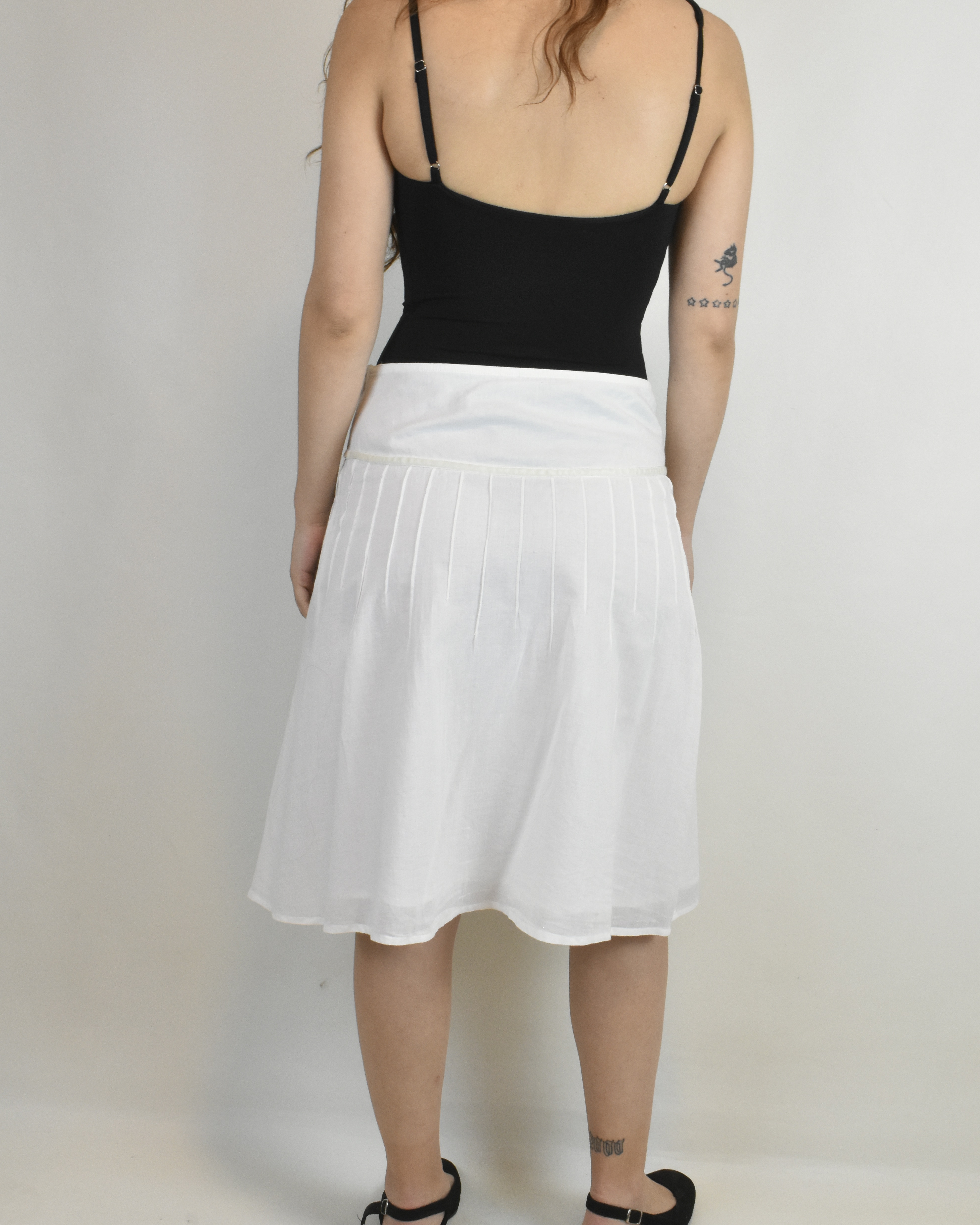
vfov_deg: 38.8
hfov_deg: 31.5
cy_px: 589
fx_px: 1740
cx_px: 488
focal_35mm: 48
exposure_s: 1/40
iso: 1600
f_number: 18
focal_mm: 28
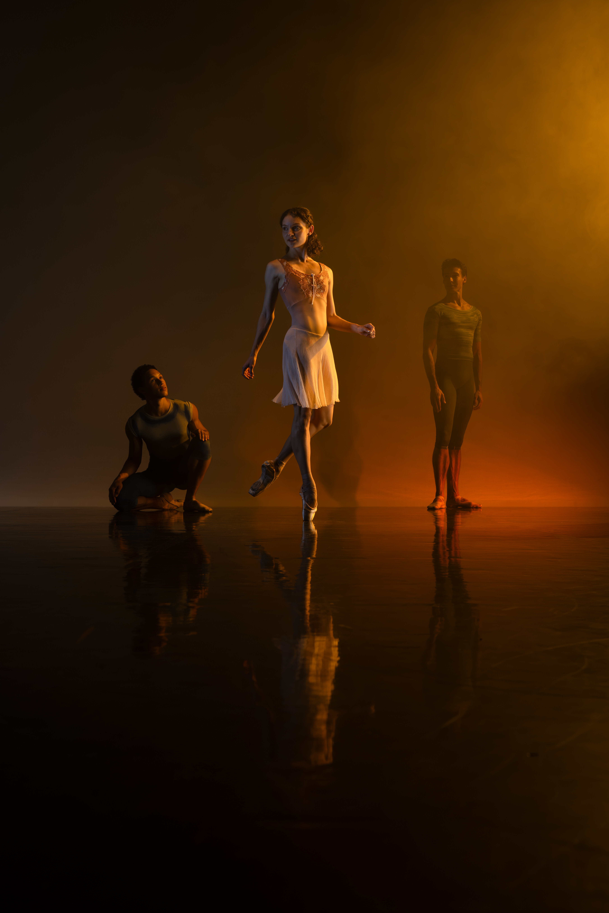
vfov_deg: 43.6
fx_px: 1142
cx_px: 304
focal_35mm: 45
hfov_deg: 29.9
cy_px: 456
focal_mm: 45
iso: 500
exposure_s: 1/200
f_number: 9
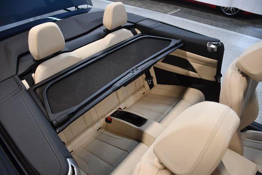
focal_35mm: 27
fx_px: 196
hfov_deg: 67.4
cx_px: 131
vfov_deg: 47.9
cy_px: 88
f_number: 3.5
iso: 1600
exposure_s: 1/125
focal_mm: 18
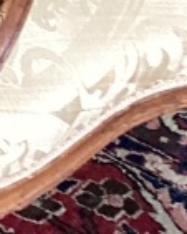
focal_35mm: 257
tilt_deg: -34.6
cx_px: -304
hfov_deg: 5.7
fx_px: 1776
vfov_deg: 7.5
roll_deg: +1.8
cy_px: -33
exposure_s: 1/50
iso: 125
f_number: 2.4
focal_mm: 3.3
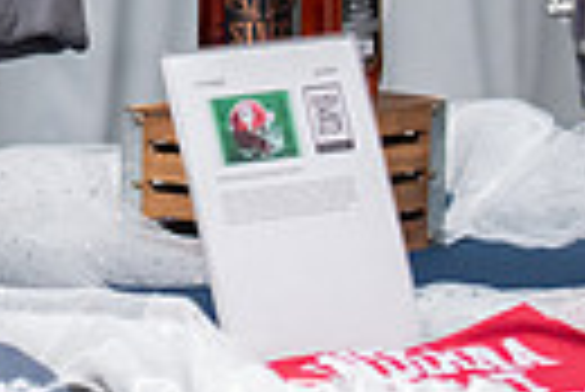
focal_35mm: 314
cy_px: -367
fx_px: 5108
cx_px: -135
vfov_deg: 4.3
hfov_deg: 6.5
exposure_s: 1/200
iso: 1250
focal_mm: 70
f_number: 2.8
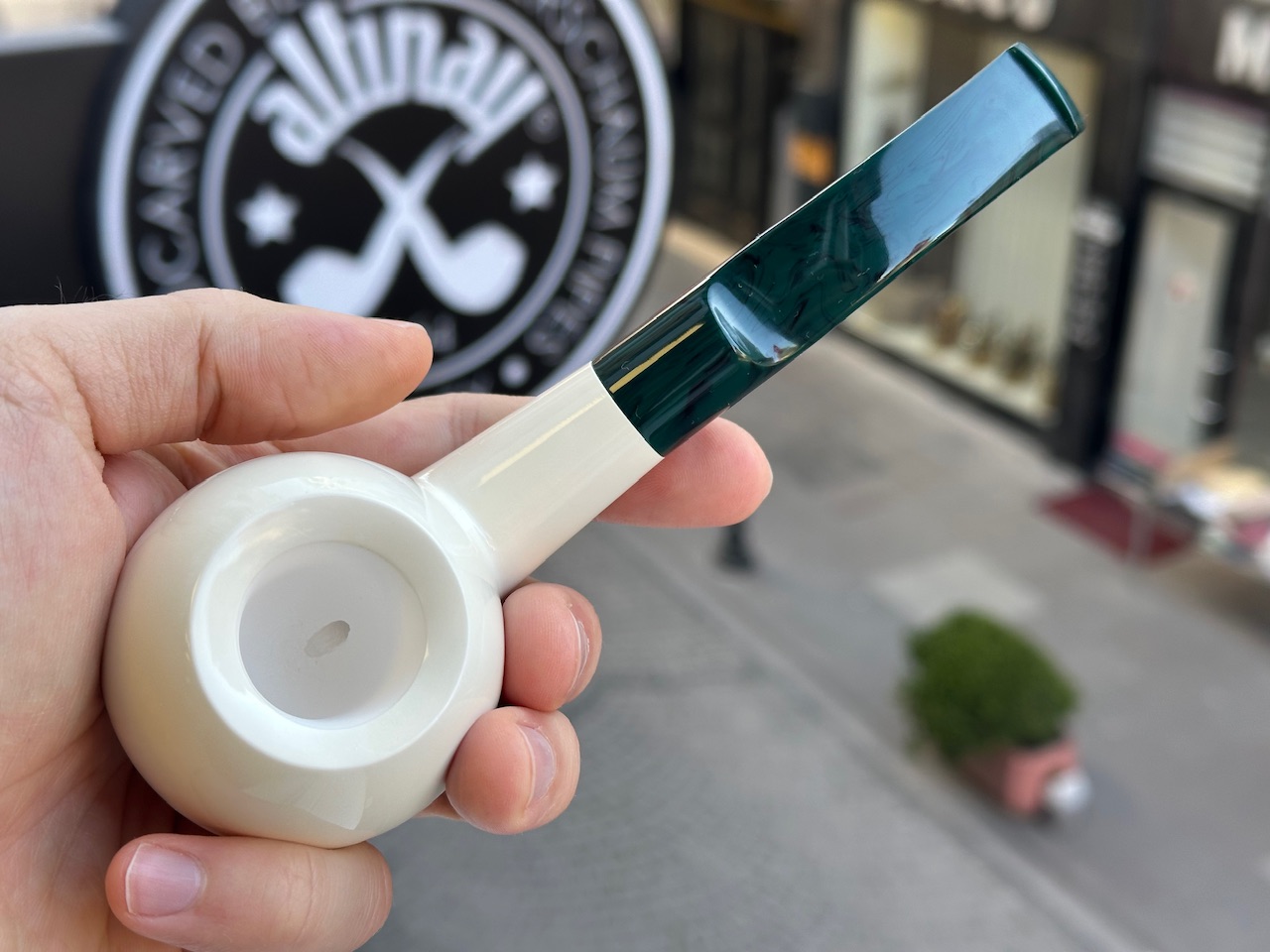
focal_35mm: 48
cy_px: 476
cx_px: 635
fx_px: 1761
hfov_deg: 39.7
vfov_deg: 30.3
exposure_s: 1/226
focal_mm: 6.86
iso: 50
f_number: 1.78
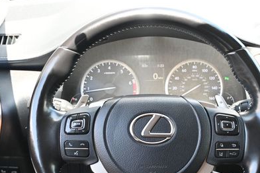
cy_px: 133
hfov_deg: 28.5
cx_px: 154
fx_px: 511
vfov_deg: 19.1
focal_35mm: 71
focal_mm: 29
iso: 1250
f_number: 4.8
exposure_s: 1/125
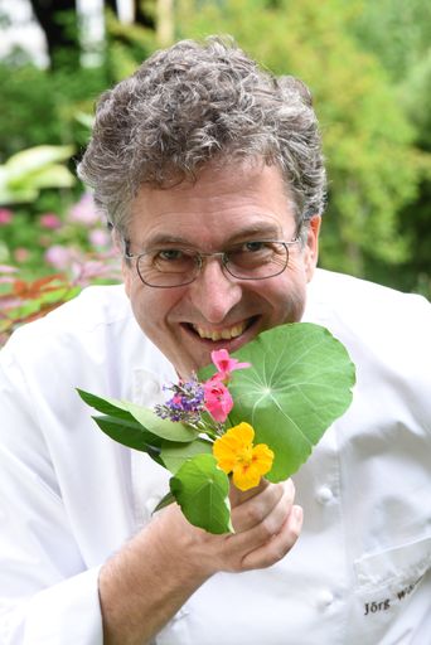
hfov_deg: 13.1
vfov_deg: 19.4
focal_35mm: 105
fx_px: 1883
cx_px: 216
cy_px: 322
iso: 640
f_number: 10
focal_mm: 105
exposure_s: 1/100
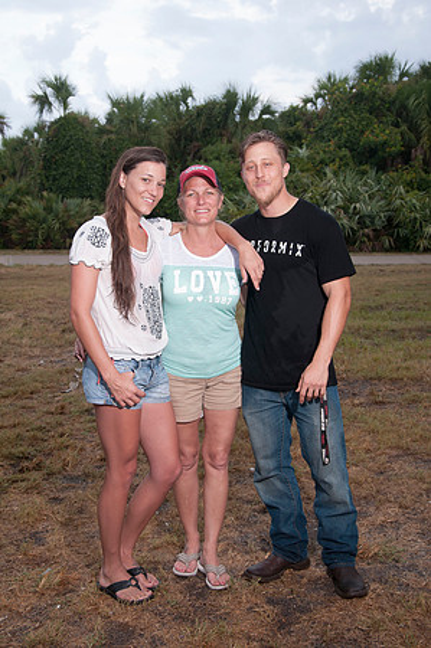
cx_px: 216
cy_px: 324
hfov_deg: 28.0
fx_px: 864
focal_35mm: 48
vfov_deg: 41.2
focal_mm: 32
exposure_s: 1/80
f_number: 5.6
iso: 200
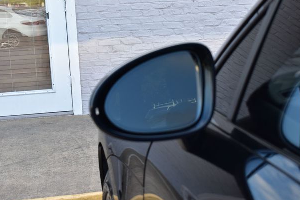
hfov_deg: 31.4
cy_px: 100
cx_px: 160
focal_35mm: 64
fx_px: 533
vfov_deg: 21.2
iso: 400
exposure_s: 1/100
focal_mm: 40
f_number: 9
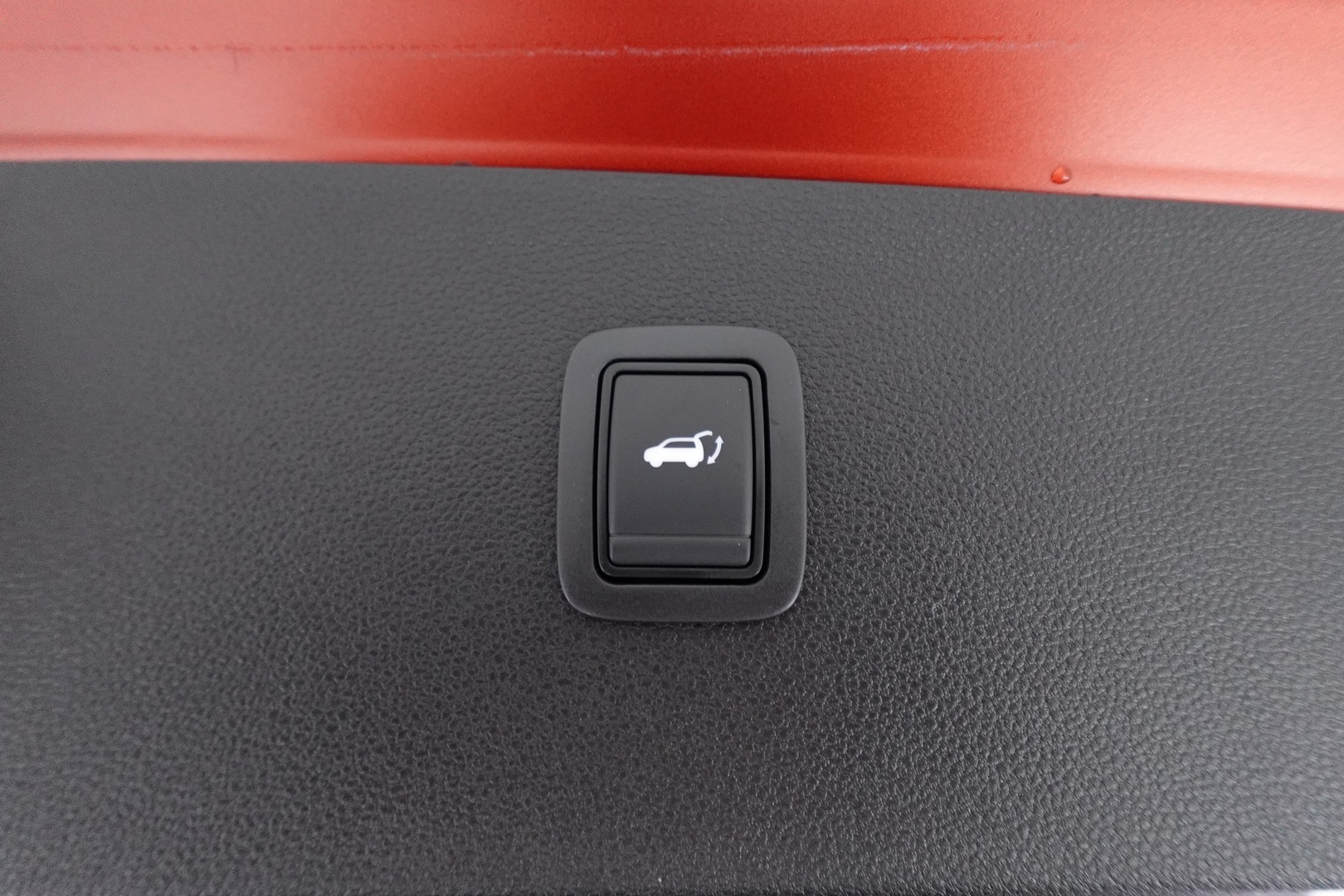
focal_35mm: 20
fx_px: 747
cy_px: 448
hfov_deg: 84.0
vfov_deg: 61.9
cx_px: 672
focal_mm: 7.6
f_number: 2
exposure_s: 1/80
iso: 2000
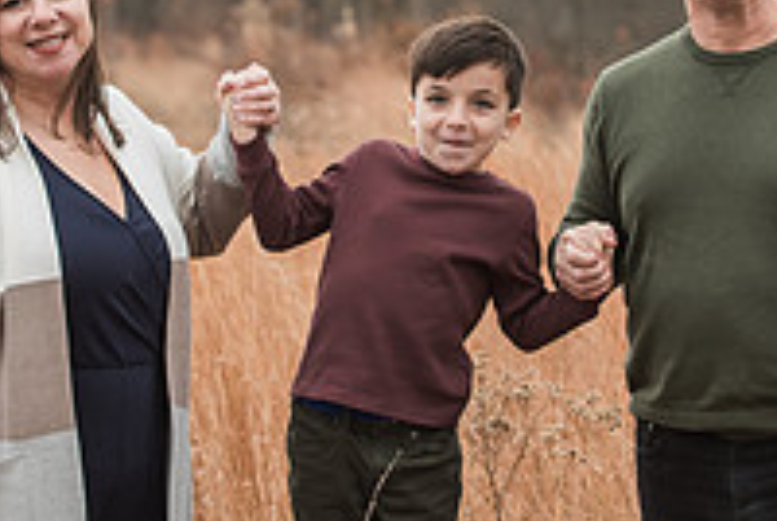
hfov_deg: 9.7
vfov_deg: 6.5
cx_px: 365
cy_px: 193
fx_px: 4561
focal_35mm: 211
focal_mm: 70
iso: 800
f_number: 4
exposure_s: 1/320
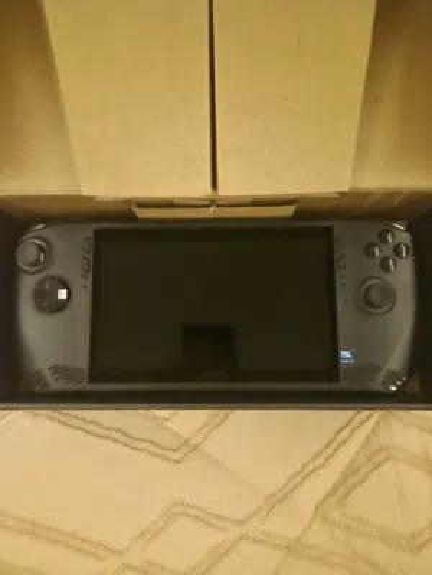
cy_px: 288
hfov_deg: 58.9
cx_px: 216
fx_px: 383
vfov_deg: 73.9
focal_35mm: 23
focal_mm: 5.4
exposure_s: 1/25
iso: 2000
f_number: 1.8
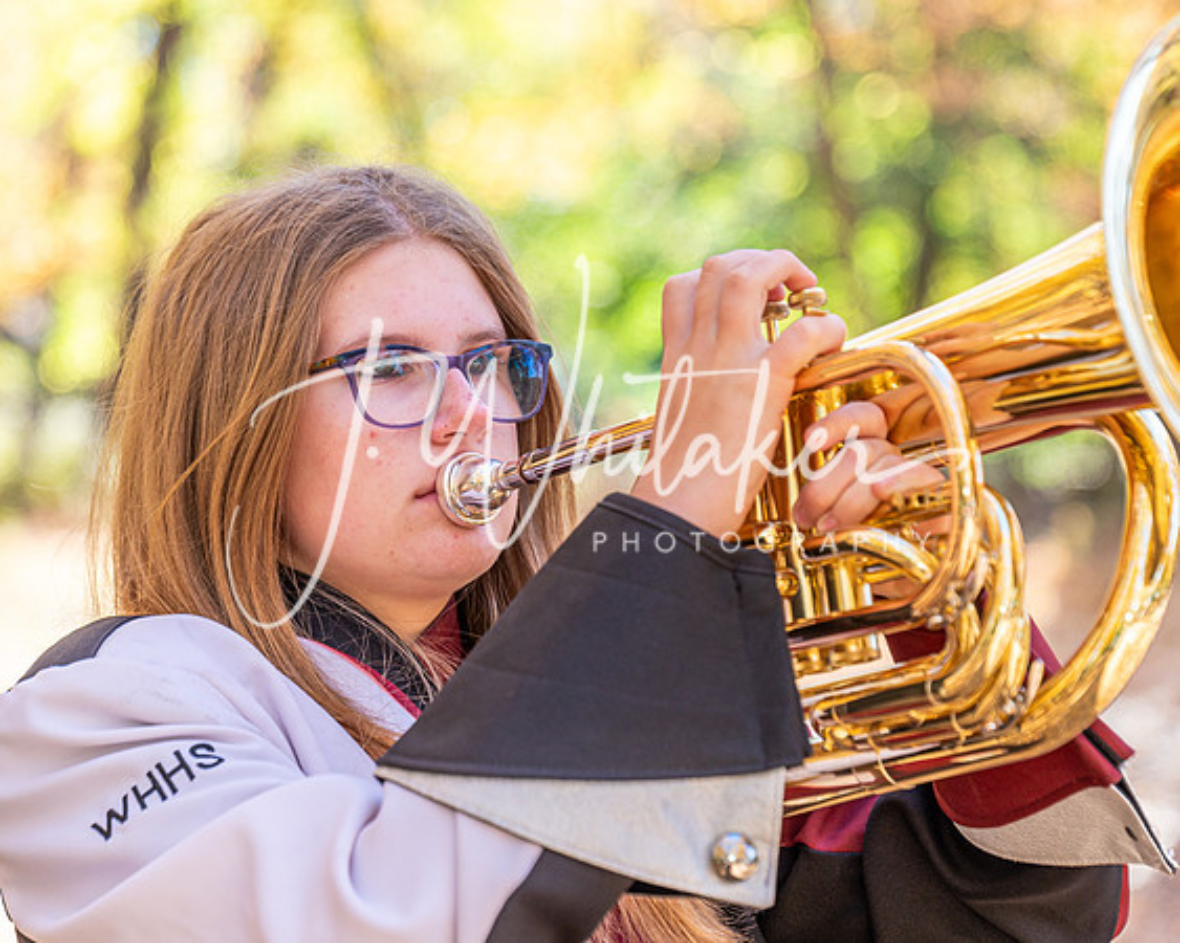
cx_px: 642
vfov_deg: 10.5
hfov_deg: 13.1
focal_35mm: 147
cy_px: 491
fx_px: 5135
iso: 200
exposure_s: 1/200
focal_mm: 116
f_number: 4
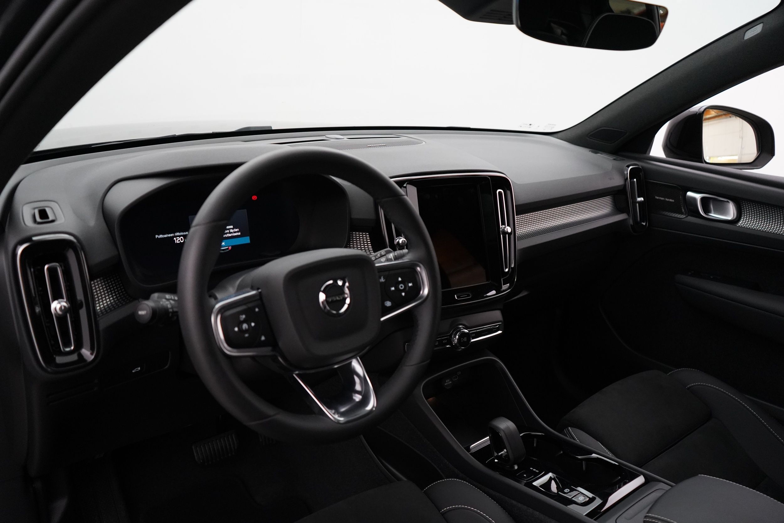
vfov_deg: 46.4
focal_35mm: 28
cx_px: 392
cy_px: 262
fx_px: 610
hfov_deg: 65.5
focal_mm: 28
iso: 5000
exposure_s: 1/160
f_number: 3.5
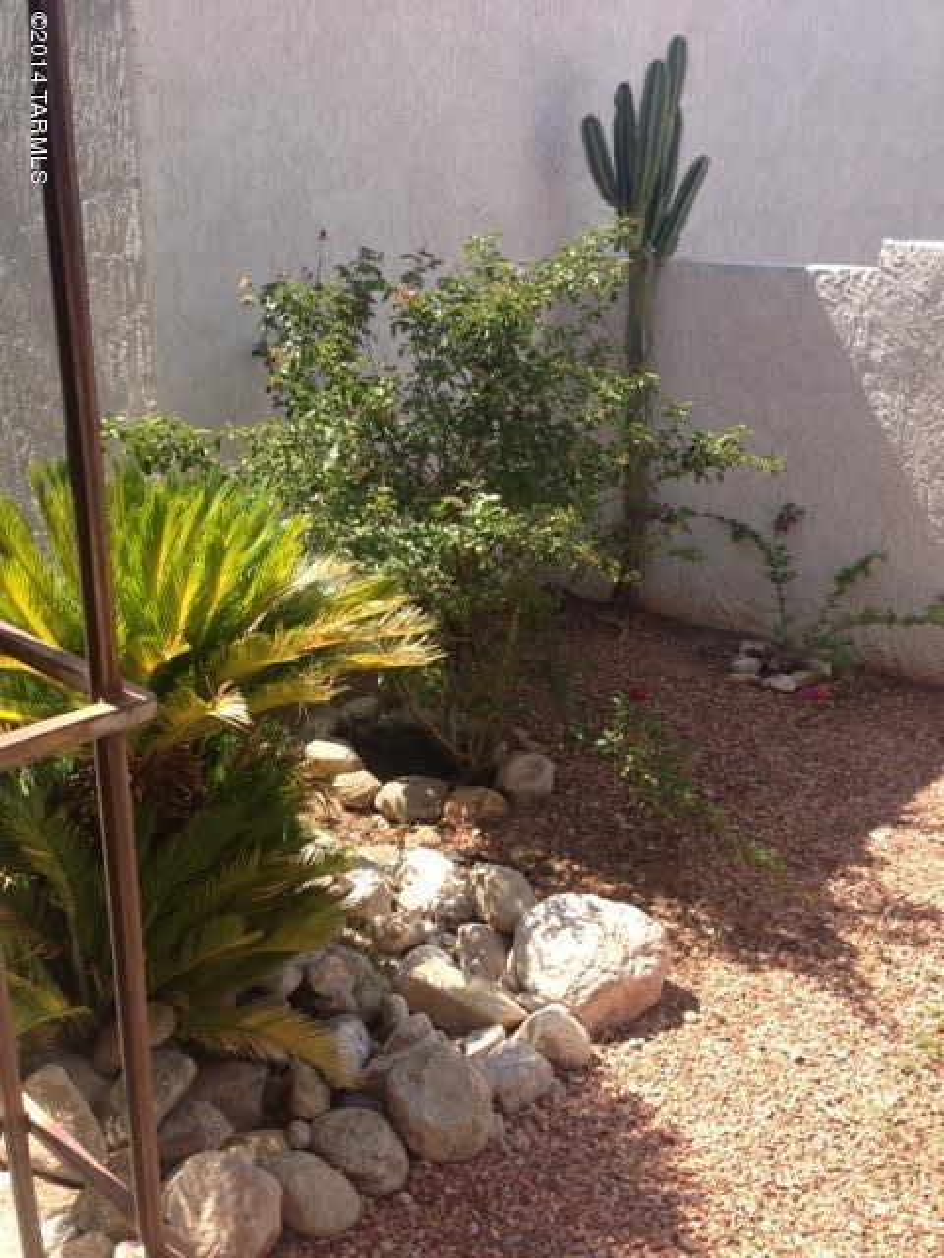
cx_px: 472
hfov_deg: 42.9
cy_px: 629
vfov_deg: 55.4
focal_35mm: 33
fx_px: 1200
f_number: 2.4
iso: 50
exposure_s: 1/565
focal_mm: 4.13
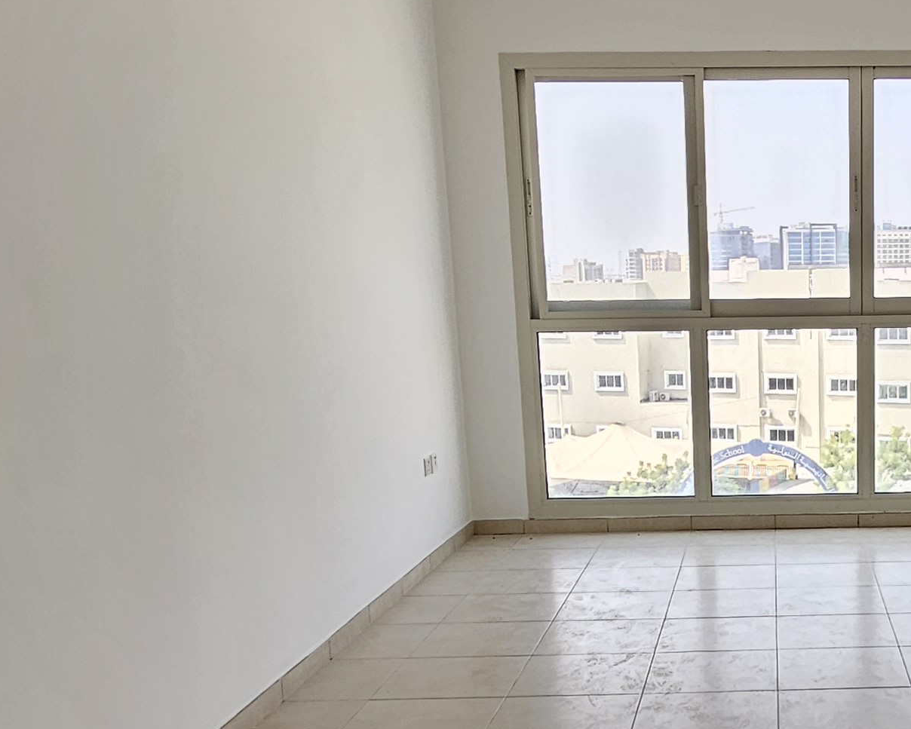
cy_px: 577
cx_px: 811
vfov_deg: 34.6
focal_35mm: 42
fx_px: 1133
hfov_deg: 40.7
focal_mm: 2.2
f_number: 2.2
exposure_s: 1/133
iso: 50
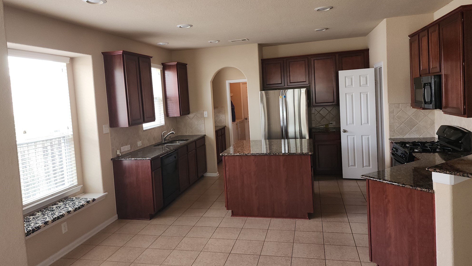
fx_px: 325
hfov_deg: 71.9
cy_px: 113
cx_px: 228
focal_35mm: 26
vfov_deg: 44.2
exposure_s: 1/60
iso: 64
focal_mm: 6.4
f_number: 1.8
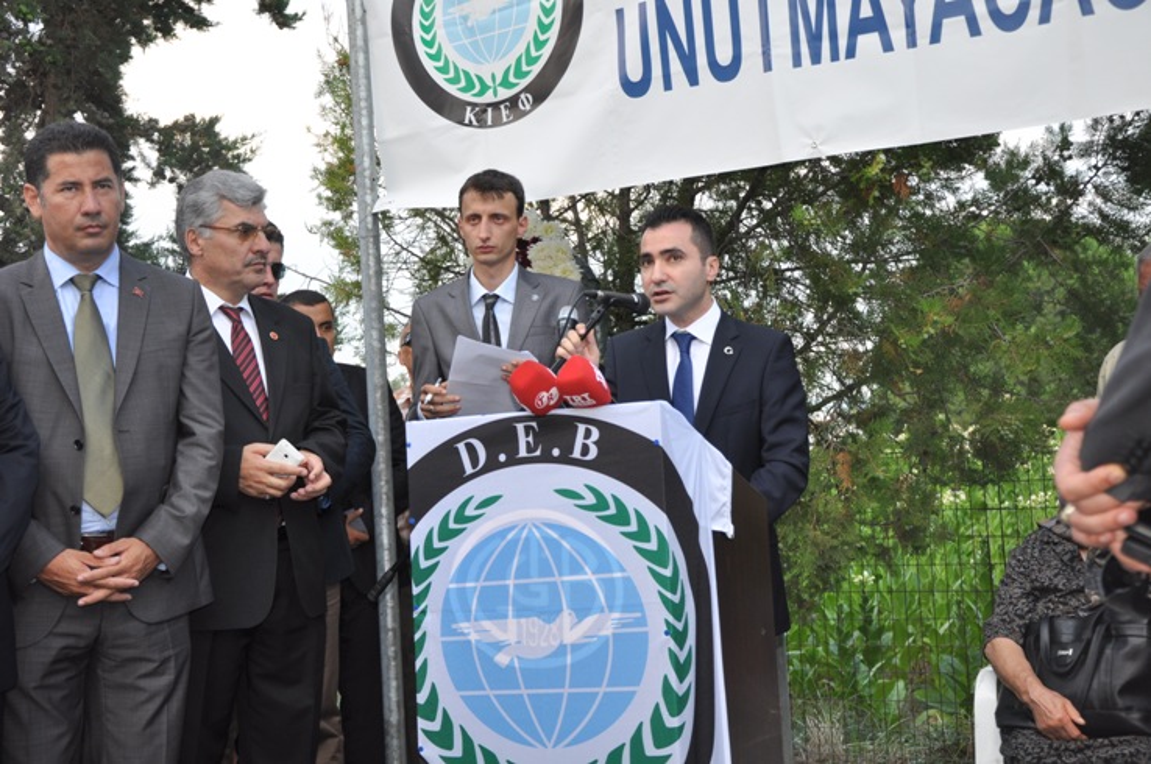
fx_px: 1533
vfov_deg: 28.0
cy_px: 382
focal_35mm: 48
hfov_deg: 41.2
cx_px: 576
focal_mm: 32
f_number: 5.6
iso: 200
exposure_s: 1/200
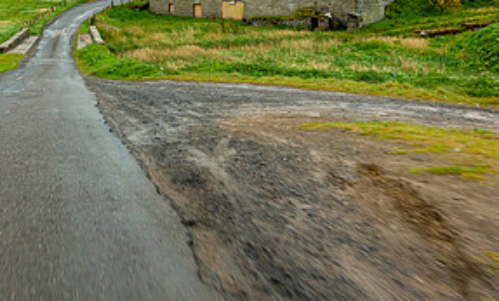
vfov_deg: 24.5
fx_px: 673
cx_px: 43
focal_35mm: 50
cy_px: 31
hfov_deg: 37.8
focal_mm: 8.9
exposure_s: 1/80
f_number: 8
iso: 125
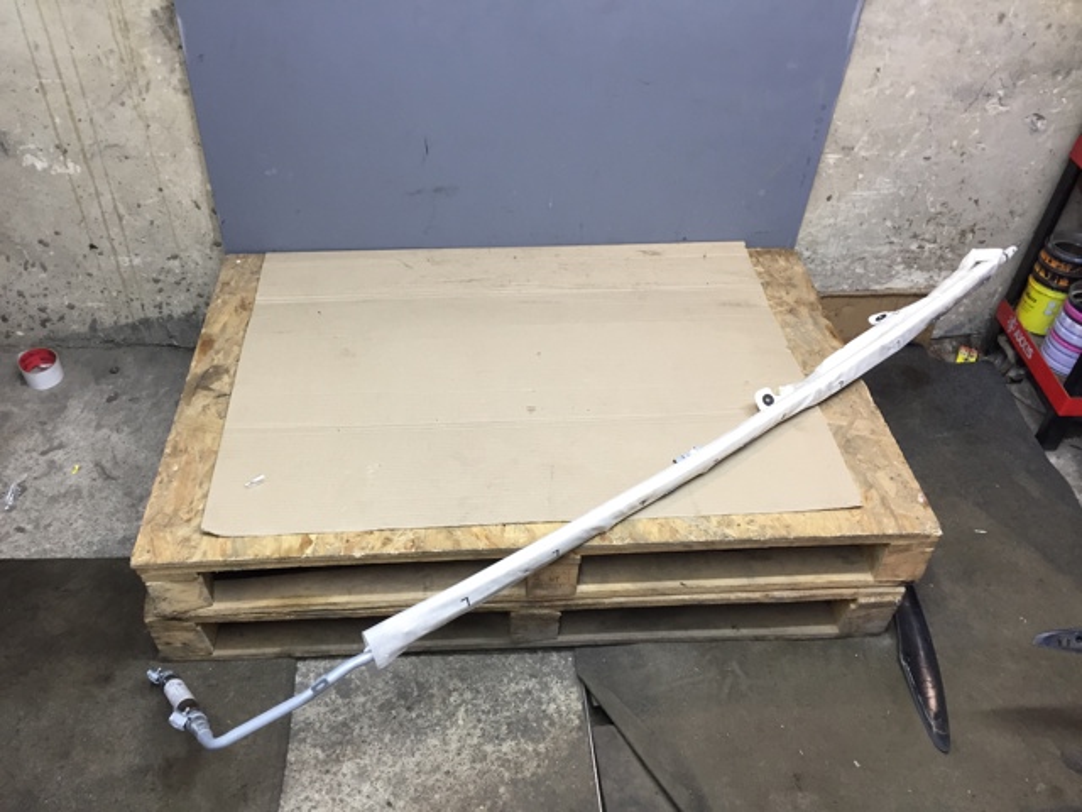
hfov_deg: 61.7
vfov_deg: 48.2
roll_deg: -4.0
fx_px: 906
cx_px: 541
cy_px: 406
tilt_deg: -43.3
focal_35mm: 29
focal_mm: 4.15
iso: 64
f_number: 2.2
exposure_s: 1/33
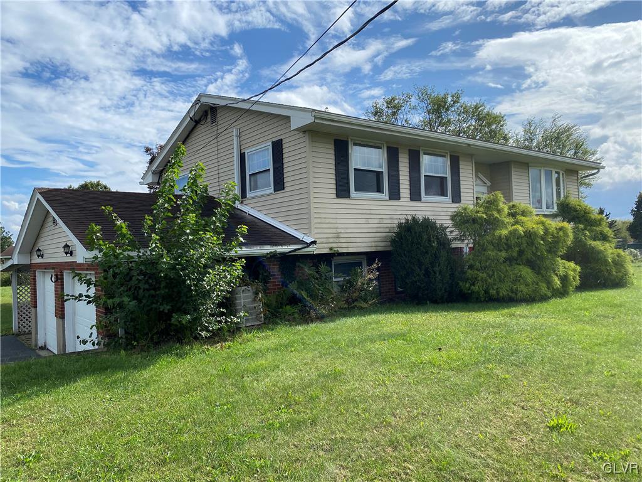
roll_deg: +2.1
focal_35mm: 26
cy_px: 241
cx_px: 321
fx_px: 482
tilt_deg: +0.0
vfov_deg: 53.1
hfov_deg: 67.3
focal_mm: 4.25
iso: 32
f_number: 1.8
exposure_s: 1/3497
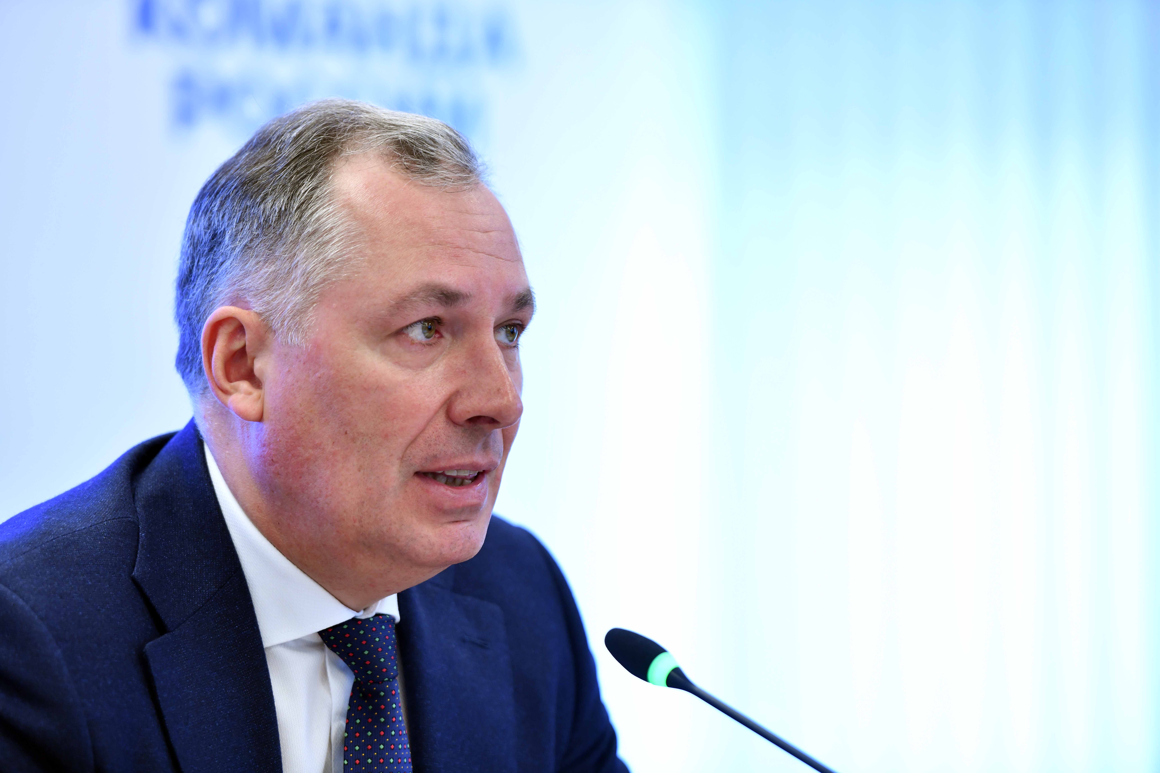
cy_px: 386
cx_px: 580
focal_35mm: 150
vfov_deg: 9.1
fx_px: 4833
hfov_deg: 13.7
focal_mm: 150
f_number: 4
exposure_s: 1/200
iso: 1100
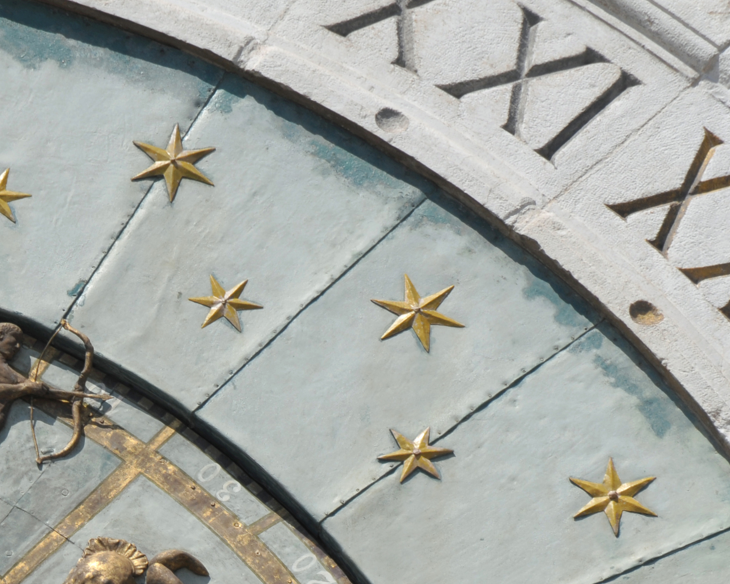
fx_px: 13807
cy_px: 545
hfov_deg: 3.0
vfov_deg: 2.4
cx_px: 215
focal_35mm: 639
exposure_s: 1/320
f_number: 10
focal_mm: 200
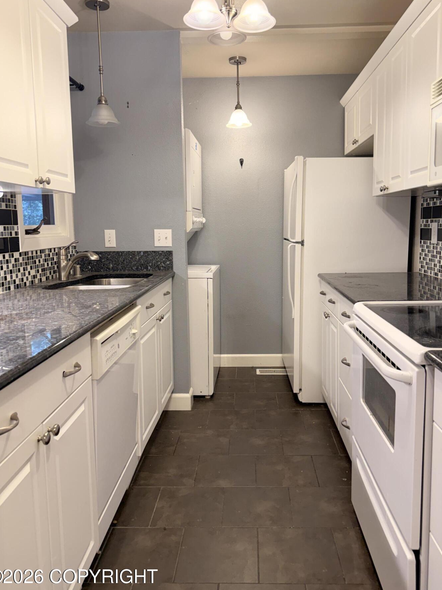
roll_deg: +0.3
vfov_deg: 65.3
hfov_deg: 51.3
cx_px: 236
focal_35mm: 27
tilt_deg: -5.8
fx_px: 460
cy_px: 275
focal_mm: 6.76
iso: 200
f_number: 1.78
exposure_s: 1/60
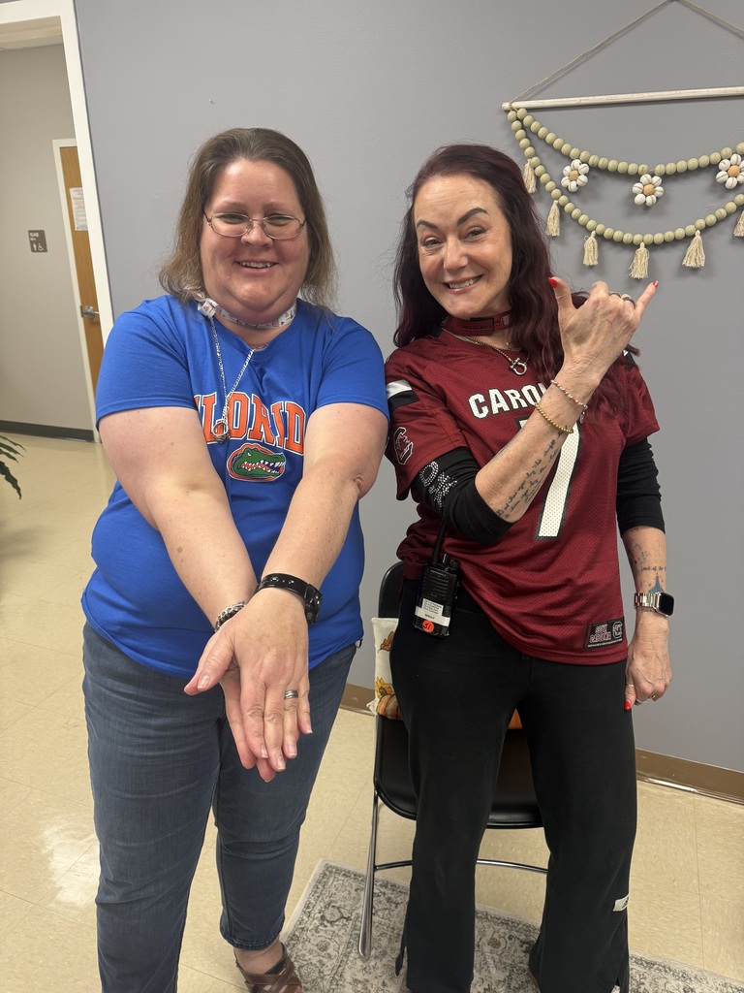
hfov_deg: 56.8
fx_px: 688
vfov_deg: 71.6
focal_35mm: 24
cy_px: 496
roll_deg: +0.0
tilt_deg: -20.0
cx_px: 372
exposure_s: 1/60
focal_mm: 6.76
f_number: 1.78
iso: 125
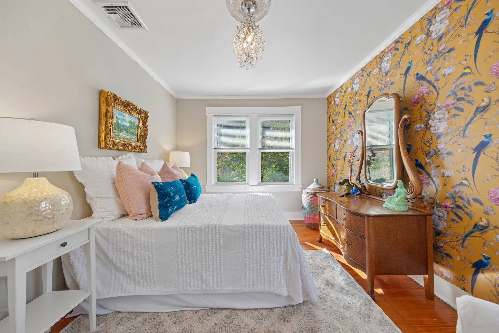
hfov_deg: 112.6
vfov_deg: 90.0
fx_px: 166
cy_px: 166
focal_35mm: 12
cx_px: 250
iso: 160
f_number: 5.6
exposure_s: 1/35
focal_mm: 8
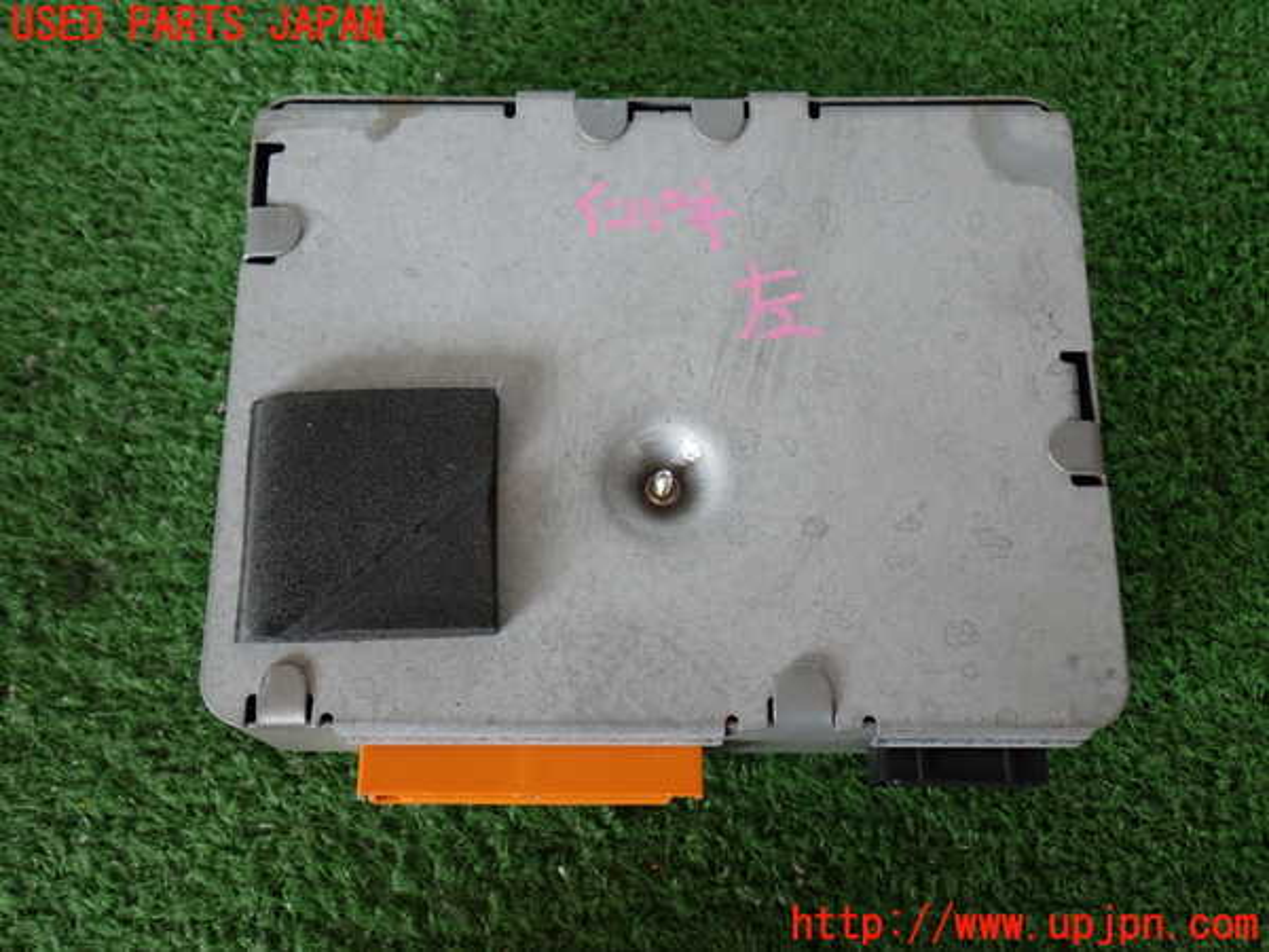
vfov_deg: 37.7
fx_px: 1393
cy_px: 476
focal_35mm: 38
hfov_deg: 49.0
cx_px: 634
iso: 160
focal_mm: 6.83
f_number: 2.7
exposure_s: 1/80
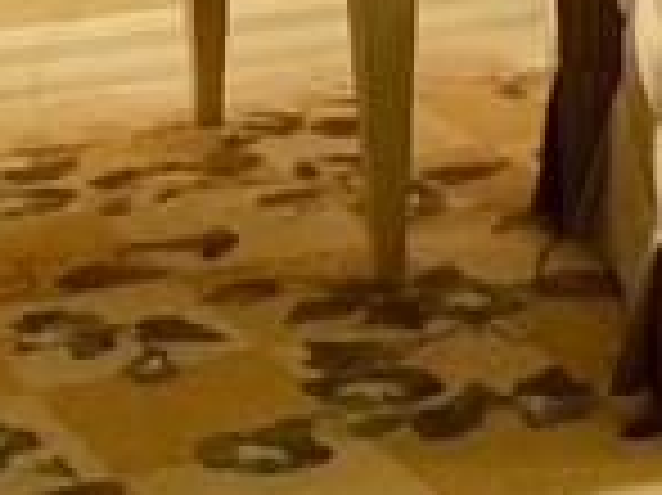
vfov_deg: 6.7
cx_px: 491
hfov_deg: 9.2
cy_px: -432
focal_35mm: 216
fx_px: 4127
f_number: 2.4
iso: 40
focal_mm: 3.3
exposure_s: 1/30
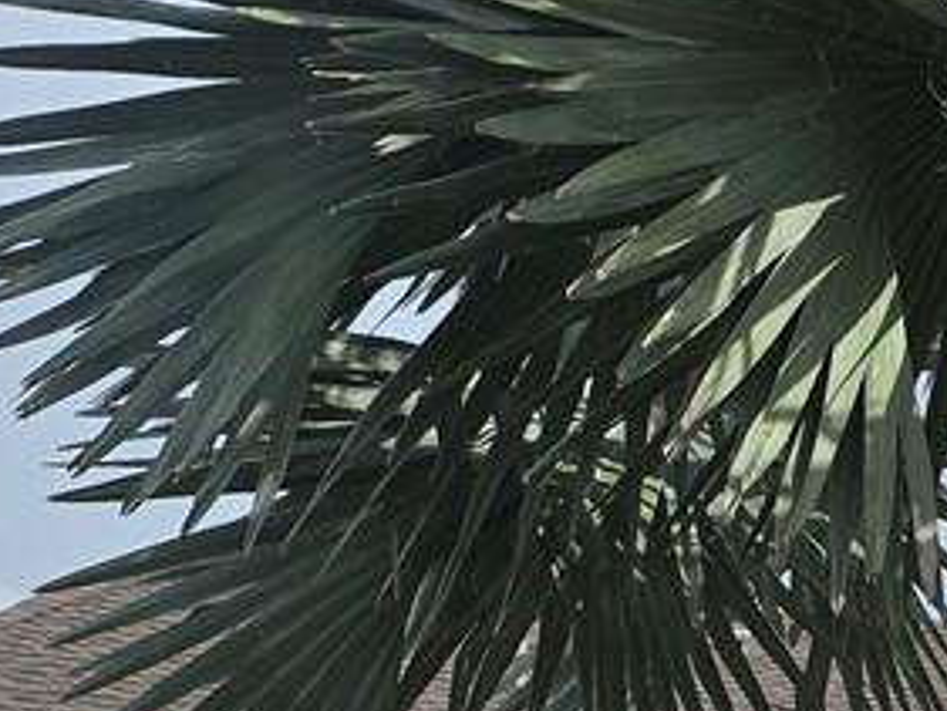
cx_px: 1045
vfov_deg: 11.2
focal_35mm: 131
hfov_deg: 14.7
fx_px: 3585
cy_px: 762
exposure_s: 1/924
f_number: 1.7
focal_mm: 6.3
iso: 12
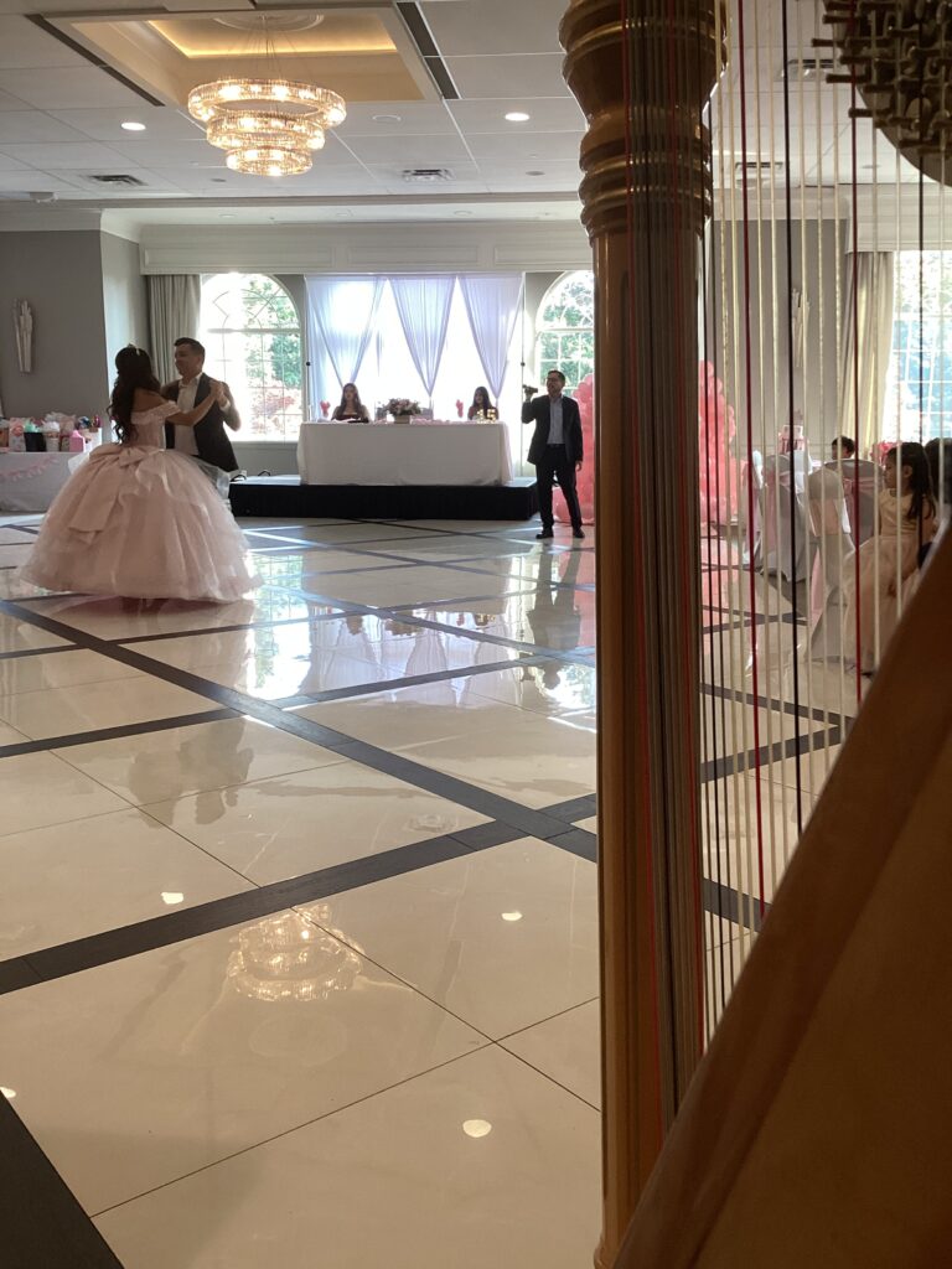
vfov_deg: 58.4
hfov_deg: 45.4
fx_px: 1137
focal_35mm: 31
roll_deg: -0.2
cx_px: 476
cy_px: 634
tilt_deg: -10.9
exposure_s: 1/60
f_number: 2.4
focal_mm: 3.3
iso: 80
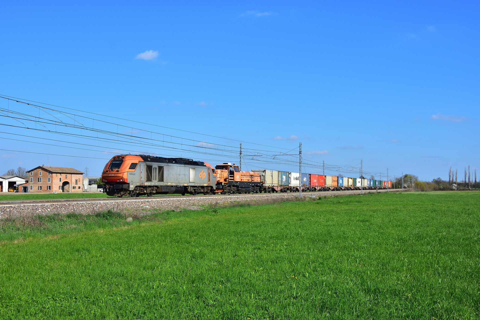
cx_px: 240
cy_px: 160
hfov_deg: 53.1
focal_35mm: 36
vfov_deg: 36.9
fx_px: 480
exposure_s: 1/800
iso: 200
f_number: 7.1
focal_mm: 24
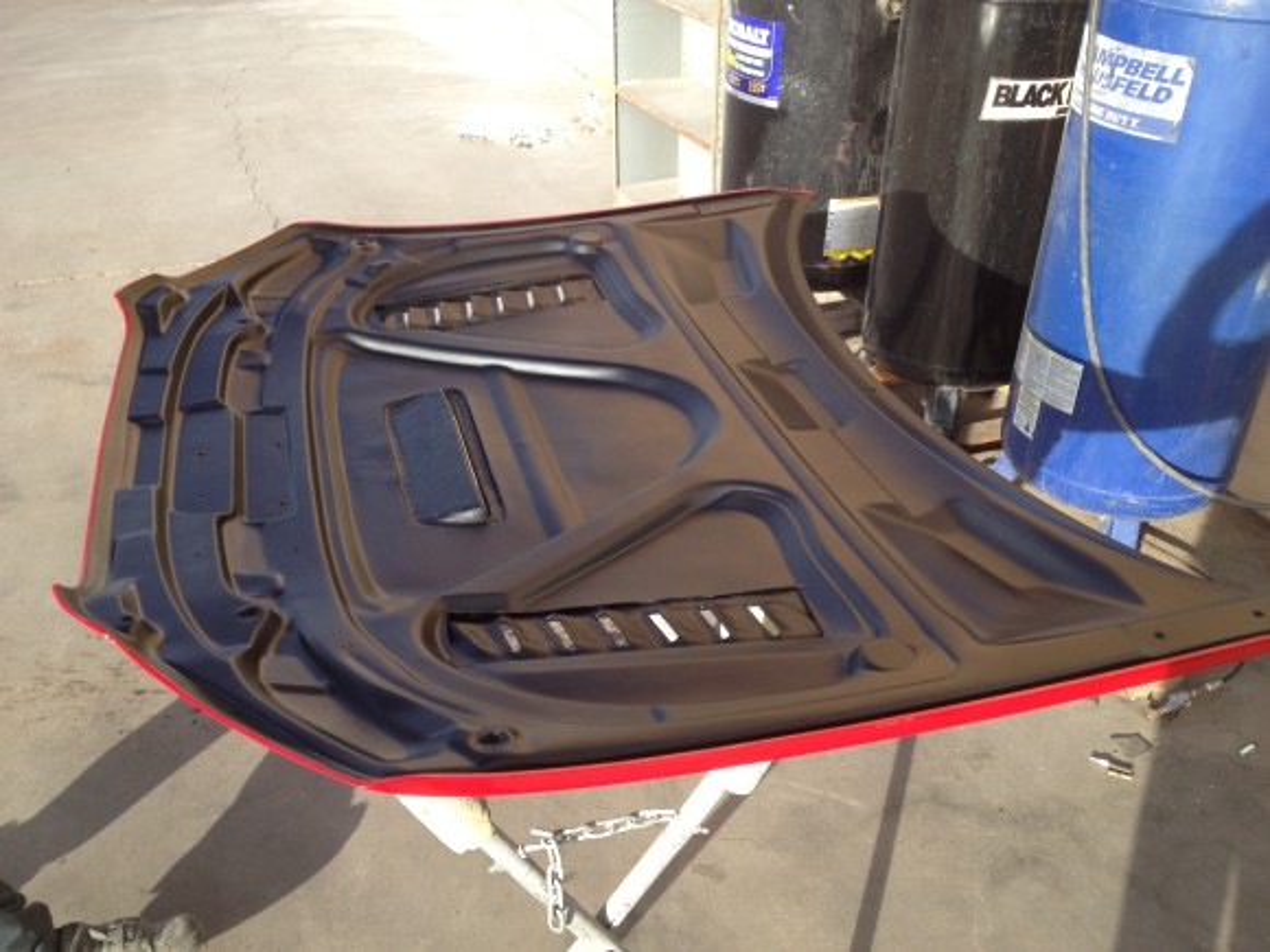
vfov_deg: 40.7
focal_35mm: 35
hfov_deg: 52.6
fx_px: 1284
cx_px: 635
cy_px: 476
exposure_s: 1/488
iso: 50
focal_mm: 4.28
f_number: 2.4
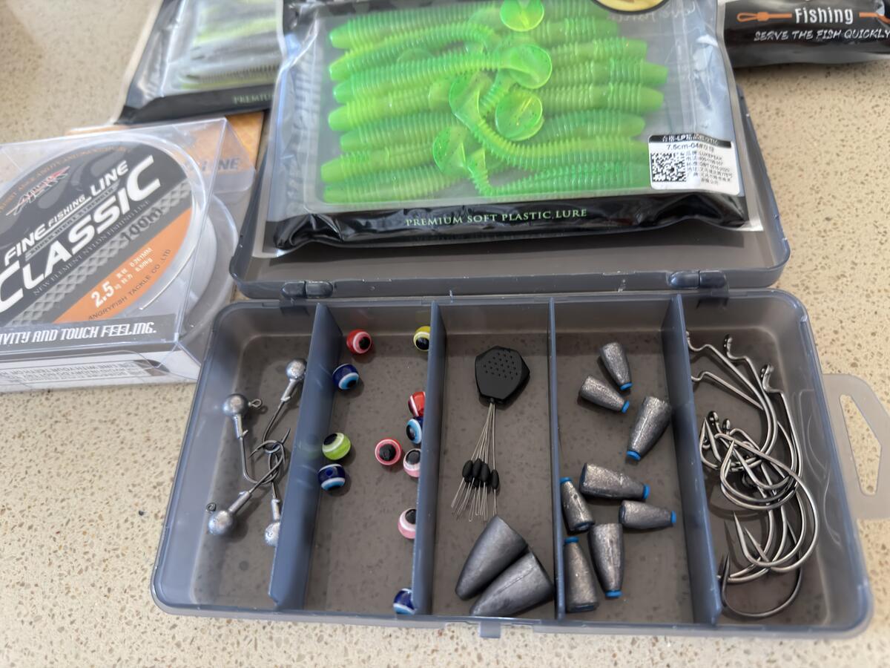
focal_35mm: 24
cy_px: 334
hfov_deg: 71.6
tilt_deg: -61.0
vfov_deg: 56.8
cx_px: 445
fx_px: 617
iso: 800
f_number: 1.78
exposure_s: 1/22
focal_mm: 6.76
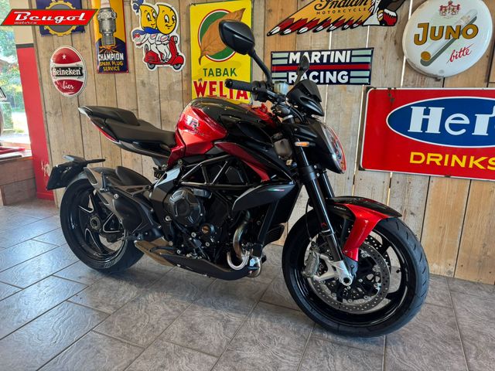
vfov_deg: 56.8
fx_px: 343
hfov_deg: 71.6
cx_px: 248
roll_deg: +0.2
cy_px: 186
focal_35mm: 24
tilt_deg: -14.3
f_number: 1.78
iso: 125
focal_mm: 6.76
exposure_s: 1/50
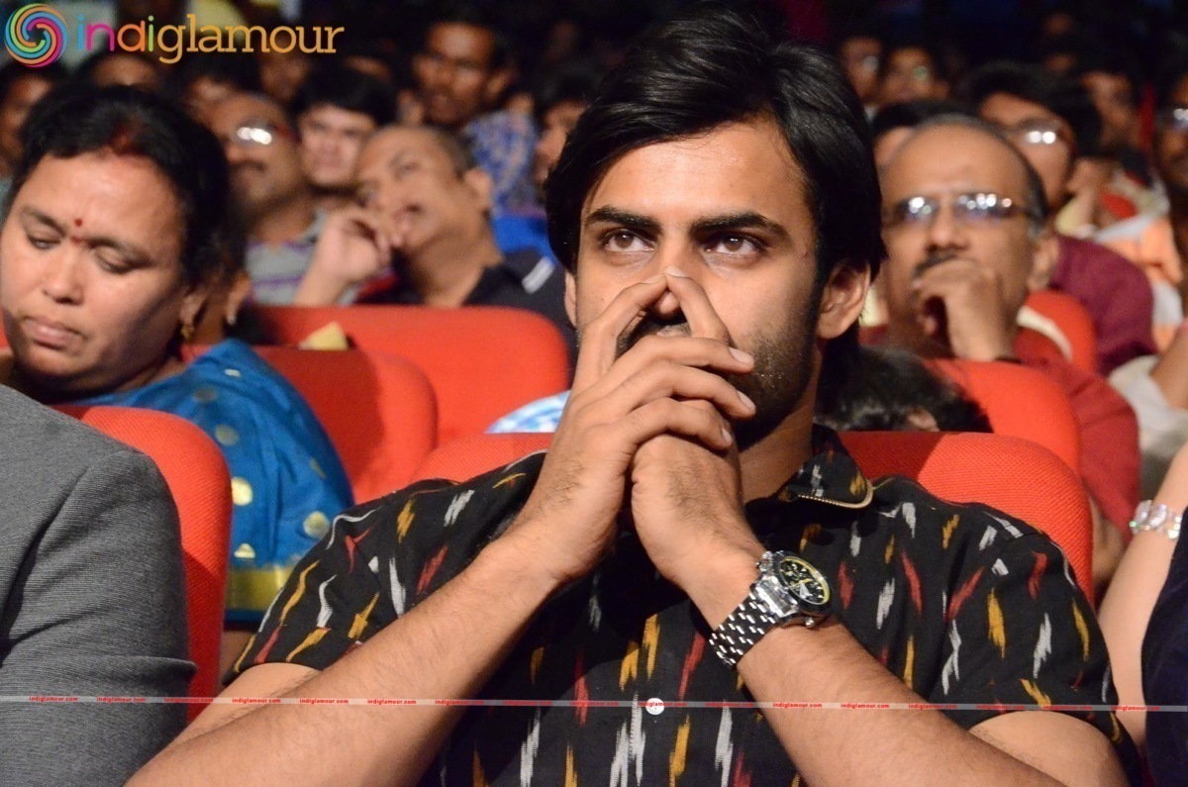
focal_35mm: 135
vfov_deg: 10.1
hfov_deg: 15.2
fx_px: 4446
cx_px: 594
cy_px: 394
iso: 8000
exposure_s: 1/100
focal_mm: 90
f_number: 6.3
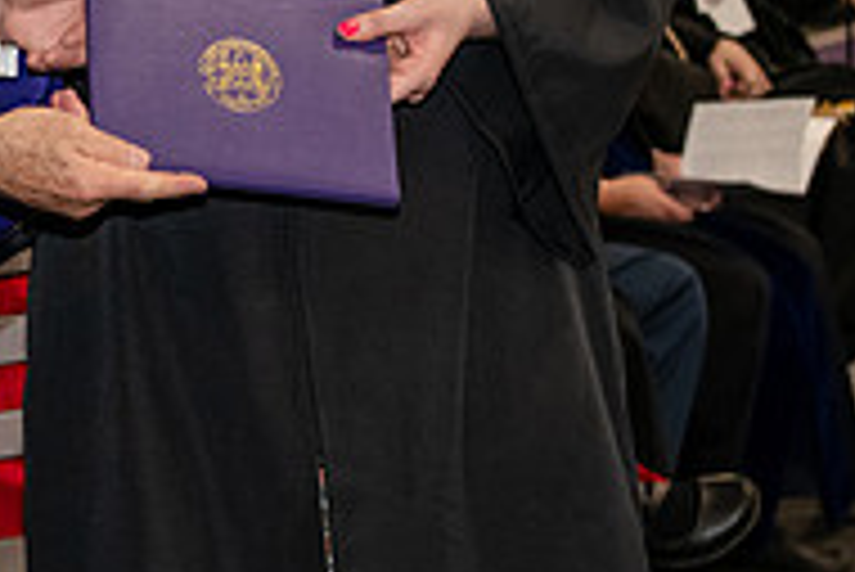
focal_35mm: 214
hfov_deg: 9.5
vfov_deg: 6.4
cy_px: -151
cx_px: -176
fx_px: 5086
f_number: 5
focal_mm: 70
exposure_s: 1/200
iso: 2500
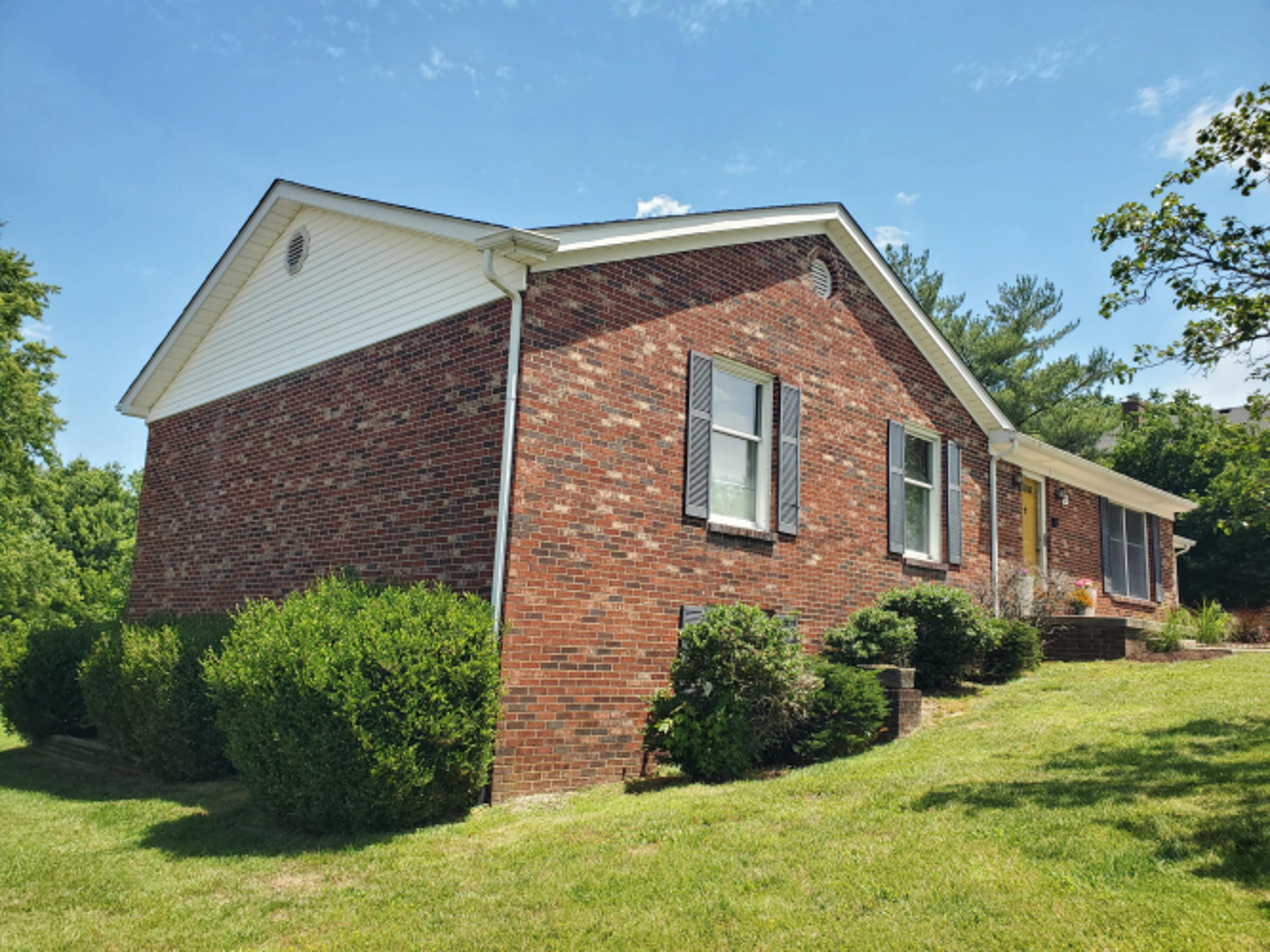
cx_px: 635
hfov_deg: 67.3
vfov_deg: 53.0
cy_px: 476
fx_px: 954
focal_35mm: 26
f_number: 2.4
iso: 50
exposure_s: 1/647
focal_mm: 4.3
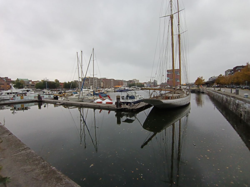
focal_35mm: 13
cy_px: 94
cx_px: 125
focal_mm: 1.64
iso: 104
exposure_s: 1/50
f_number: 2.2
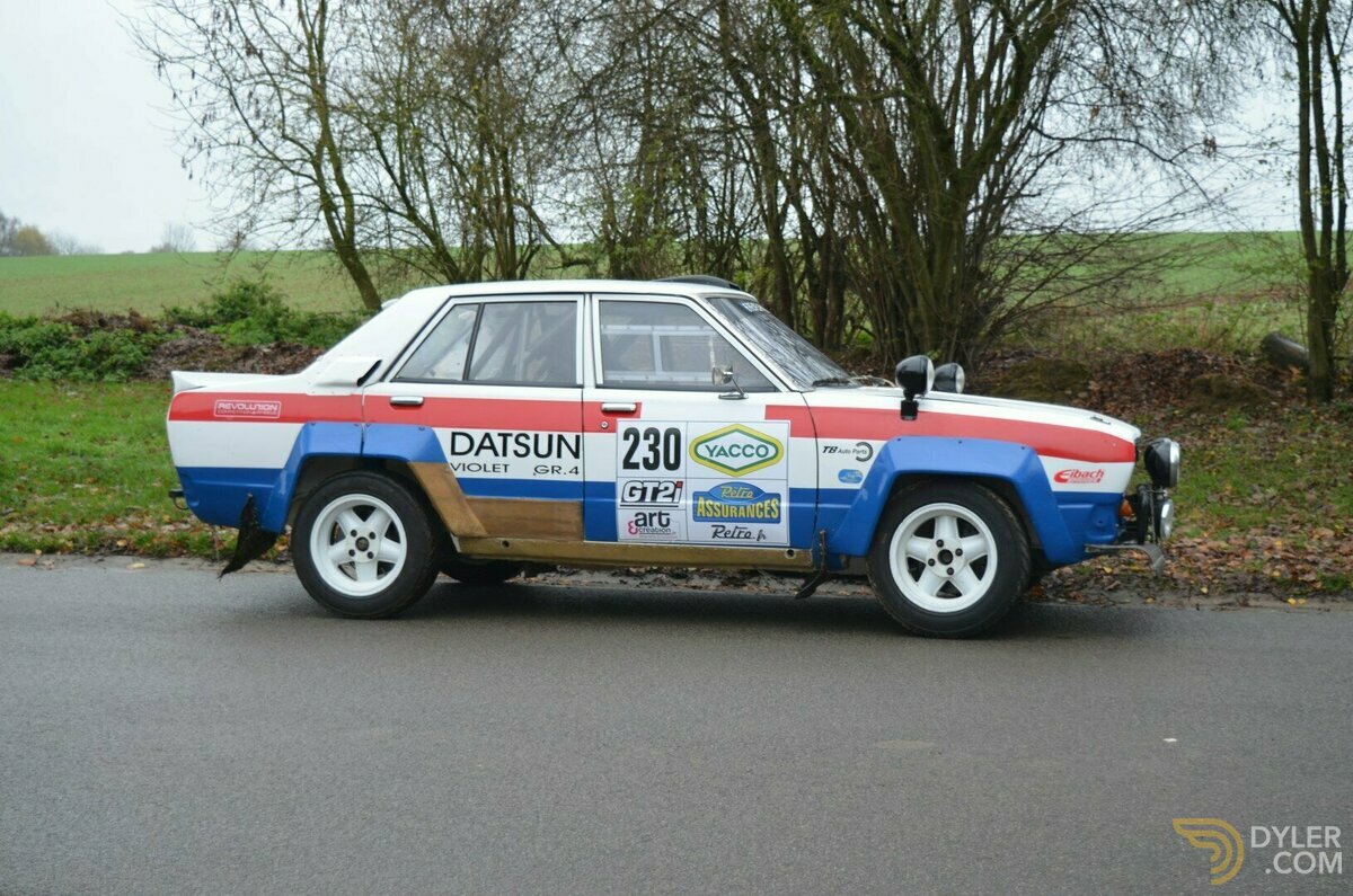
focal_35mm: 52
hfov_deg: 37.9
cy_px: 448
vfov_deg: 25.6
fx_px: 1969
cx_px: 676
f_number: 5.6
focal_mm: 35
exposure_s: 1/125
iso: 320
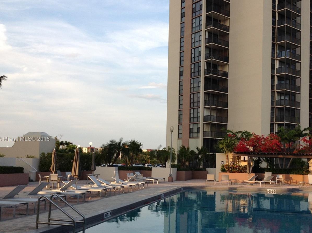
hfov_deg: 40.4
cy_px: 139
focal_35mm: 47
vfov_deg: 30.7
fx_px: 423
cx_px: 176
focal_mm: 4.28
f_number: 2.4
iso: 50
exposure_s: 1/512
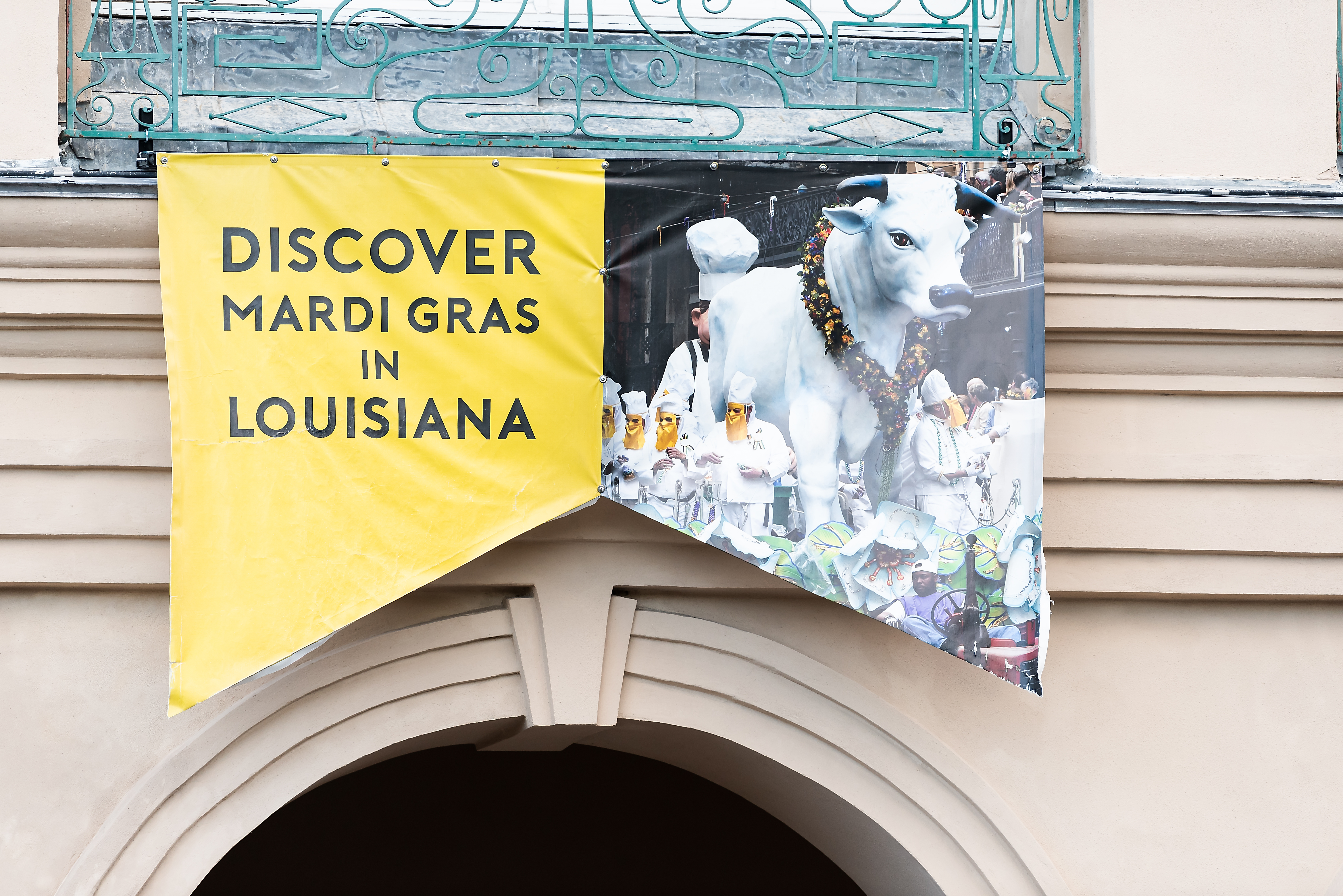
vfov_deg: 6.9
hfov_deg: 10.3
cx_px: 672
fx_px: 7463
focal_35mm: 200
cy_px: 448
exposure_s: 1/320
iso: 400
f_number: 2.8
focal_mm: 200
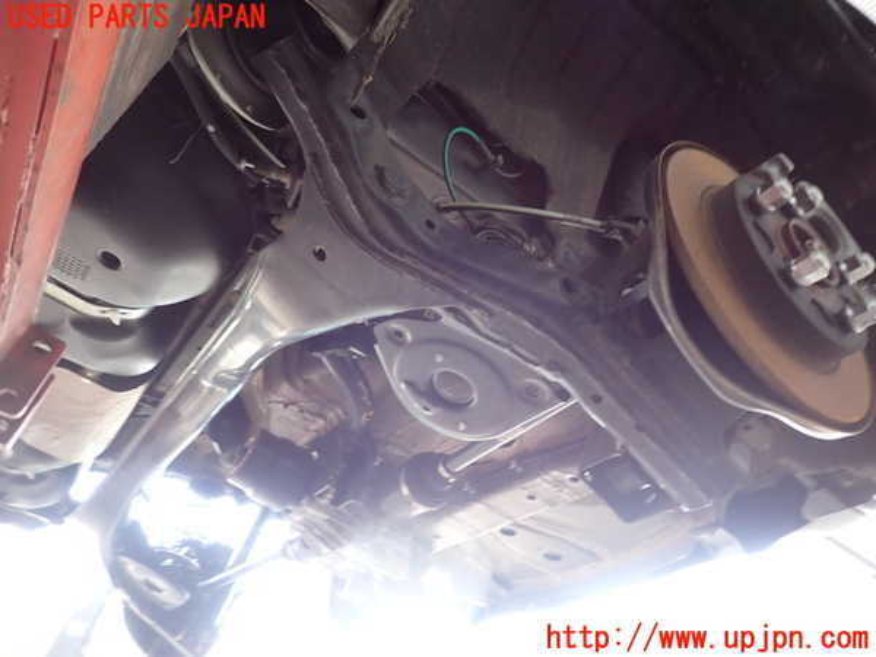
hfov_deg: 69.4
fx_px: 633
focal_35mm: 25
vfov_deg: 54.9
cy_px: 328
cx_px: 438
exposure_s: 1/50
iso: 200
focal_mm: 4.5
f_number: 2
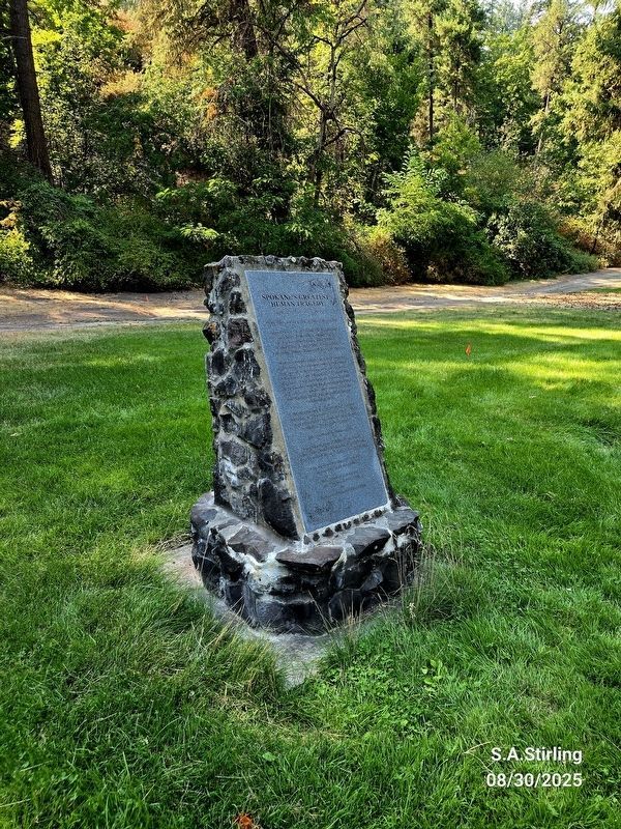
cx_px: 310
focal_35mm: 23
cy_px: 414
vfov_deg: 73.9
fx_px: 550
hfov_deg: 58.9
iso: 40
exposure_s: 1/182
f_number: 1.7
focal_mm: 6.3
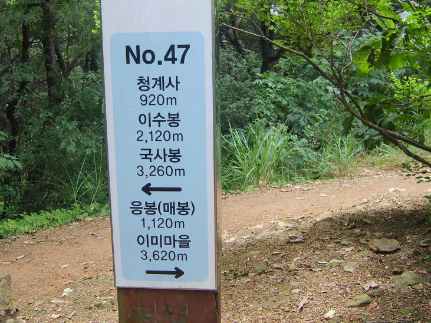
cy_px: 133
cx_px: 195
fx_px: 560
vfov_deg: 32.1
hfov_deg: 42.0
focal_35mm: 45
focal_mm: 7.4
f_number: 2.8
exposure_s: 1/125
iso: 50
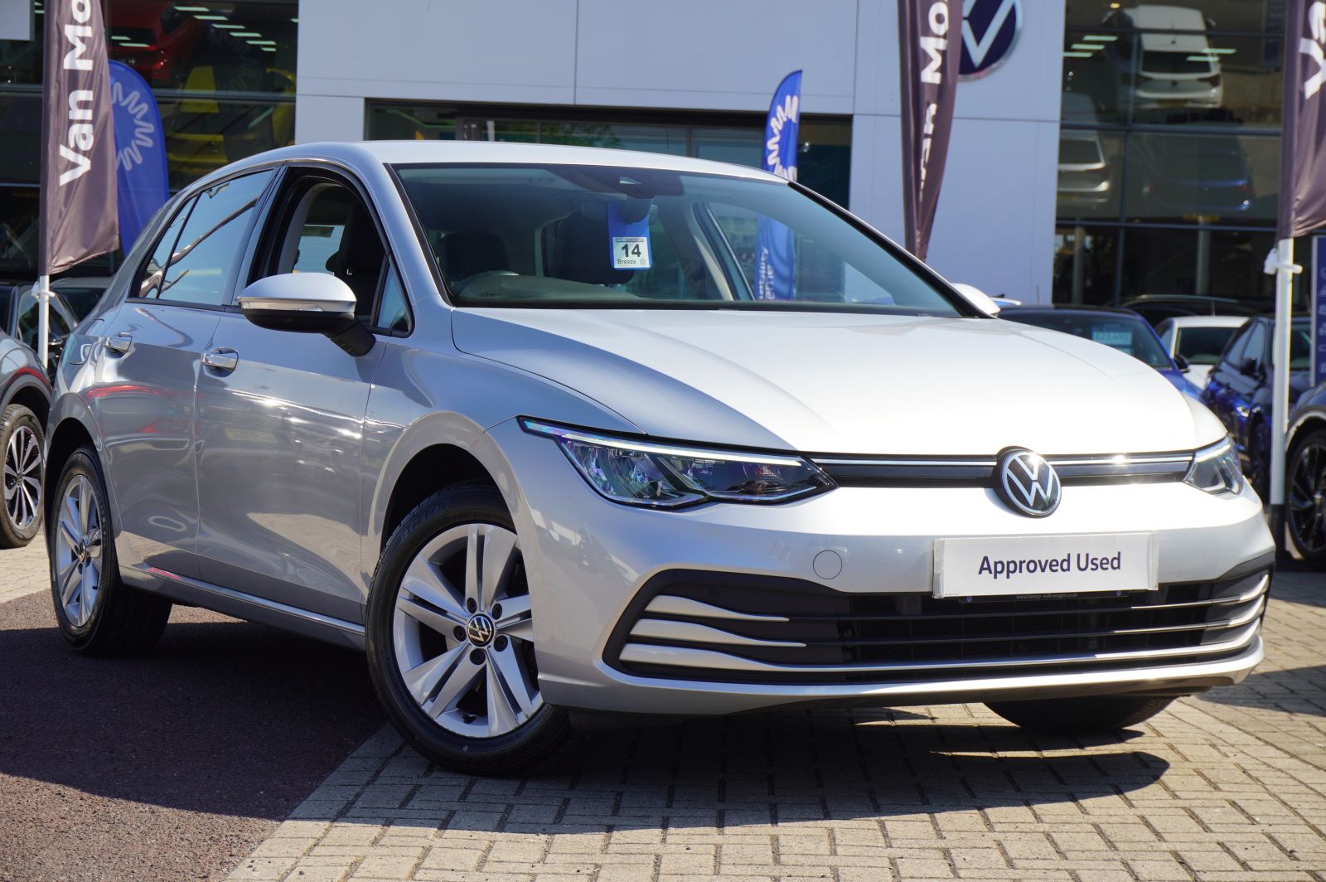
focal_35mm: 75
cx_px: 663
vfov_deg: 18.2
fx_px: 2760
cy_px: 441
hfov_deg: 27.0
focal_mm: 50
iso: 100
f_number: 8
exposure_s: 1/100
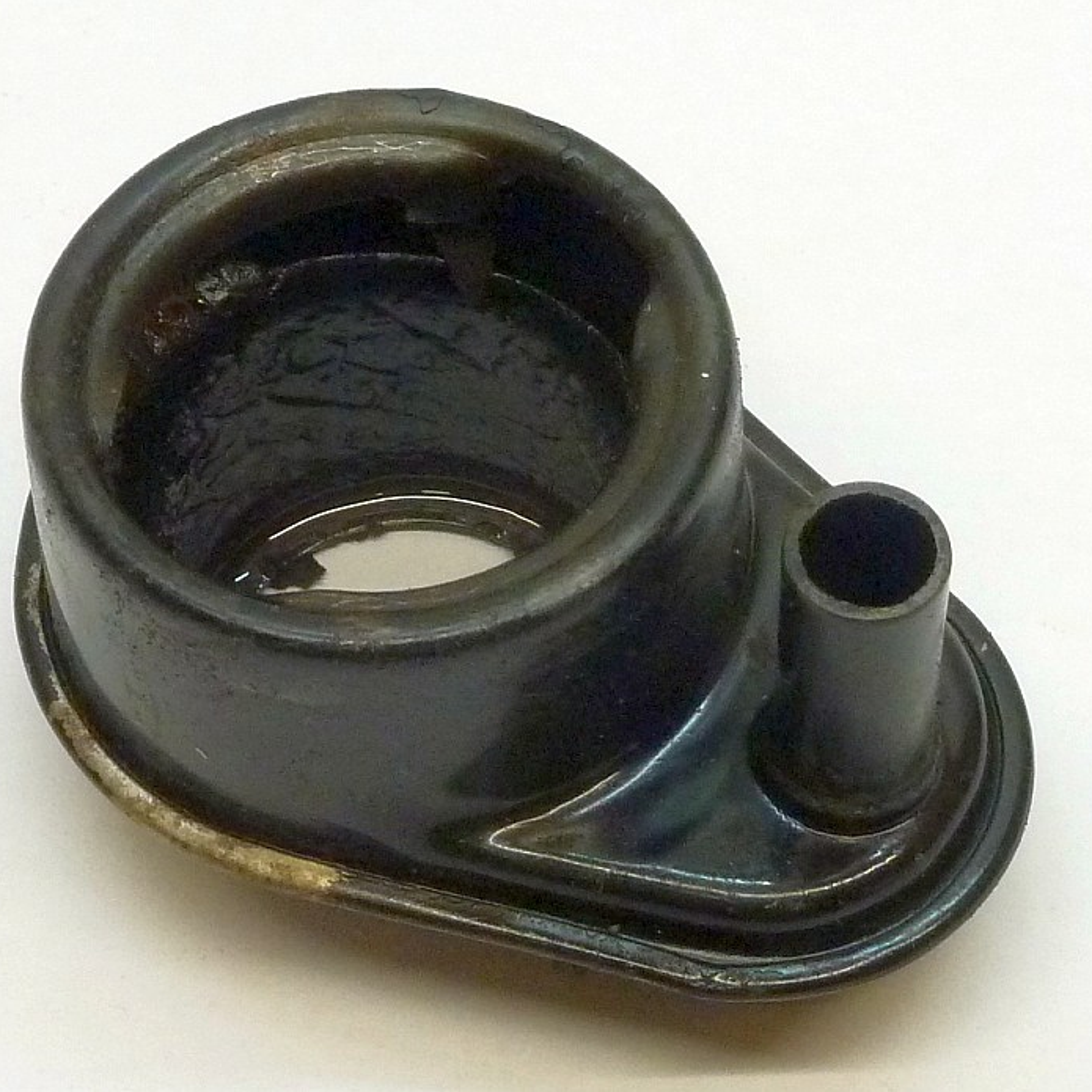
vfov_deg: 30.0
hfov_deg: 30.0
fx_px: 2034
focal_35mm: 57
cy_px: 544
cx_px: 515
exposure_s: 1/30
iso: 400
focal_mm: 7.9
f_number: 3.8
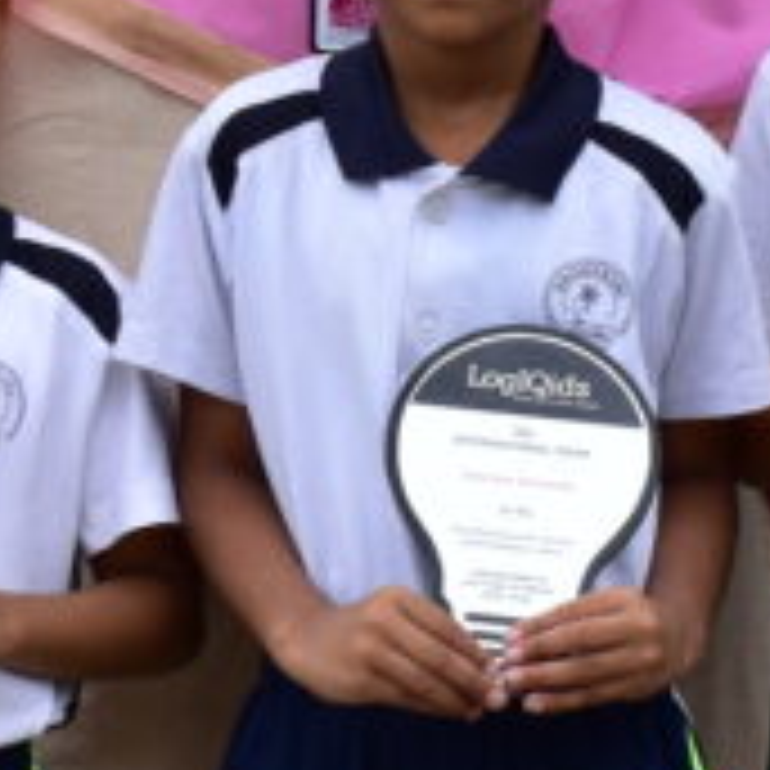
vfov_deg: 5.8
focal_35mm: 304
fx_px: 7651
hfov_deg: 5.8
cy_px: 369
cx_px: 374
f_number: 5.6
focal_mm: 34
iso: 110
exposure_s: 1/100
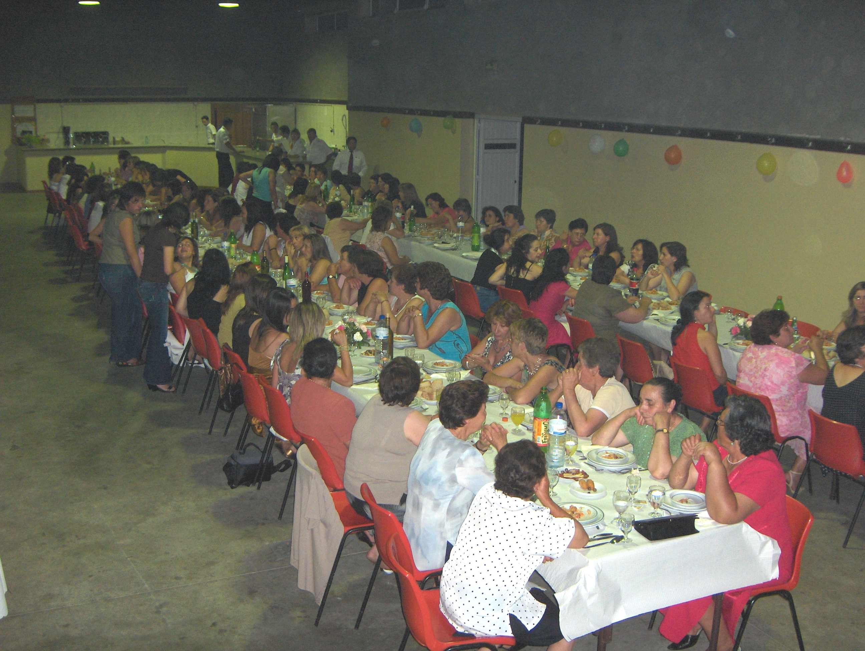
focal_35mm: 39
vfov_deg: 36.9
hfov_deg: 47.8
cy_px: 326
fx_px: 976
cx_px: 432
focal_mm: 8
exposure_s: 1/60
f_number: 2.8
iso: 100
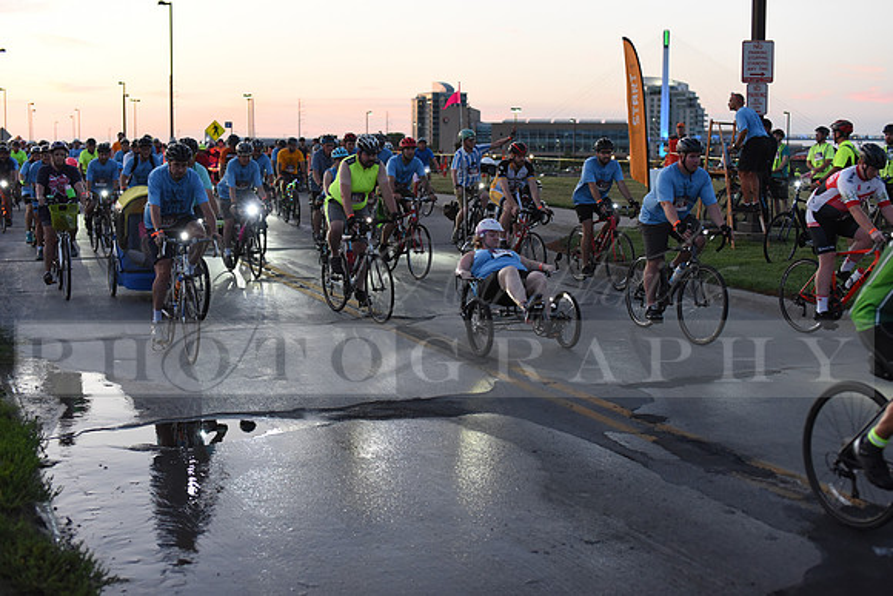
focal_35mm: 50
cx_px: 446
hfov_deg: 39.6
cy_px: 298
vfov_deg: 27.0
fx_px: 1241
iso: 2500
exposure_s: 1/400
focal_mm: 50
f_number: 2.8
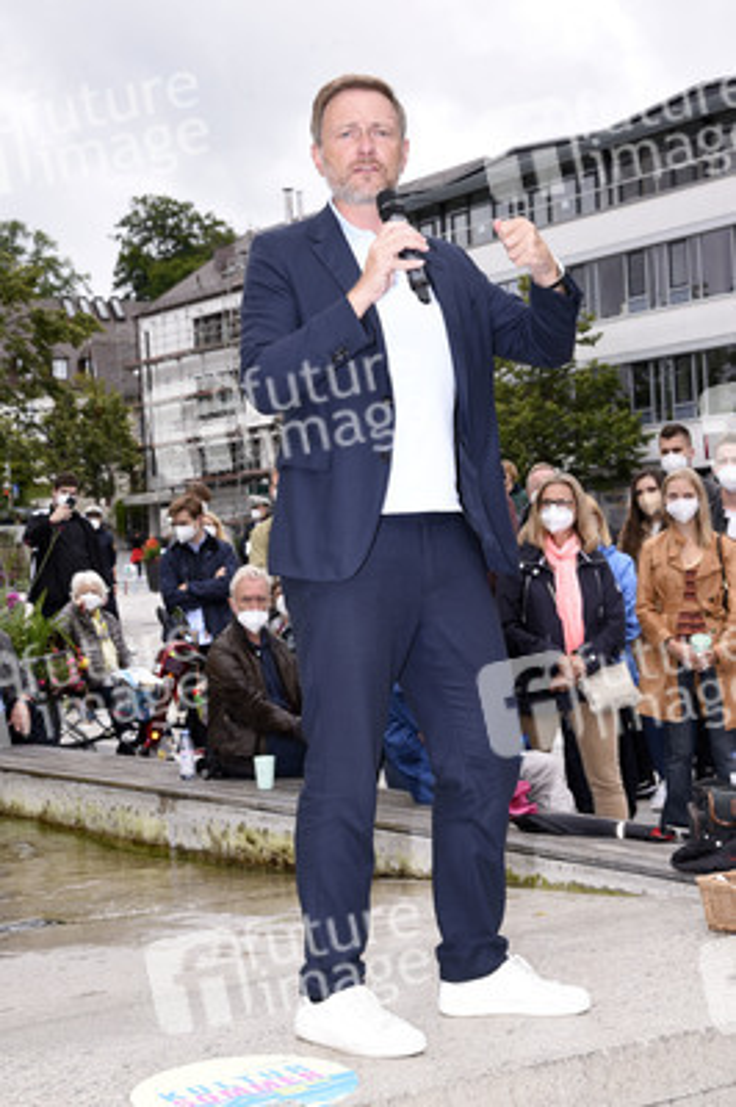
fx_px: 1597
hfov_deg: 25.9
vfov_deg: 38.2
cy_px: 554
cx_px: 368
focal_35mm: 52
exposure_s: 1/160
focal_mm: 52
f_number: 9
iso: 250
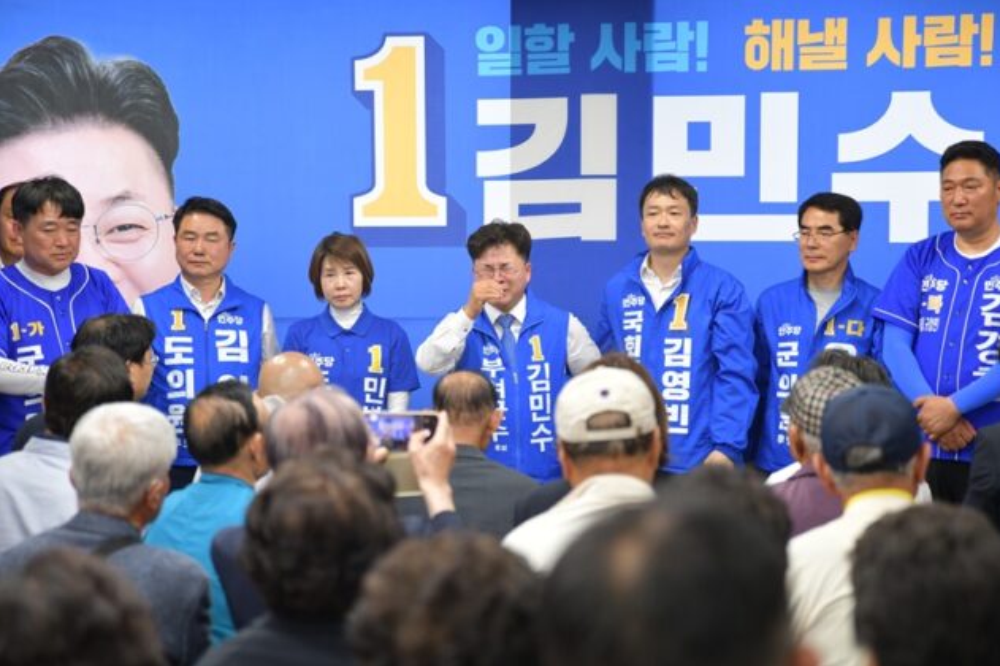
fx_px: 1971
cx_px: 506
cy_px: 335
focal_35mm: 71
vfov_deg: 19.2
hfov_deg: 28.5
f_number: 2.8
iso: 1000
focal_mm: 70
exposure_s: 1/200
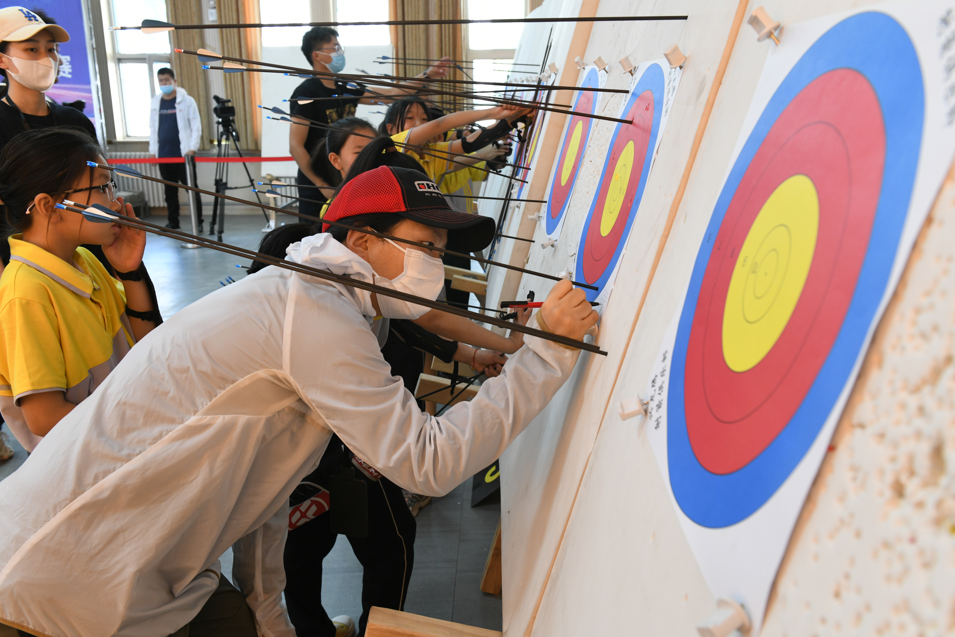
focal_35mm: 32
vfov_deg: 41.1
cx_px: 478
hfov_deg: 58.7
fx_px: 849
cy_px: 318
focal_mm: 32
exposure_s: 1/60
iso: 1600
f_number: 6.3
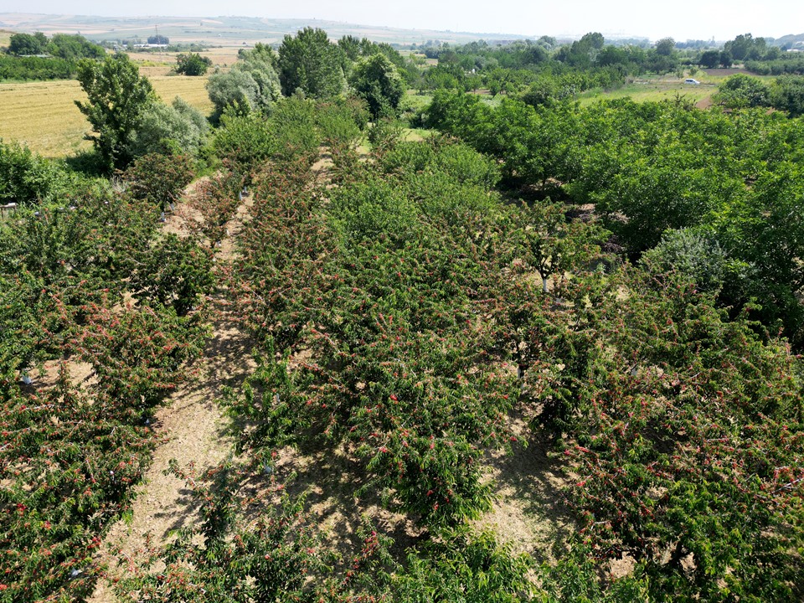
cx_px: 402
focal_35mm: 24
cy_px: 302
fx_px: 557
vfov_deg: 56.8
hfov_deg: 71.6
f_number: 1.7
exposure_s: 1/1600
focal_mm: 6.72
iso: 130
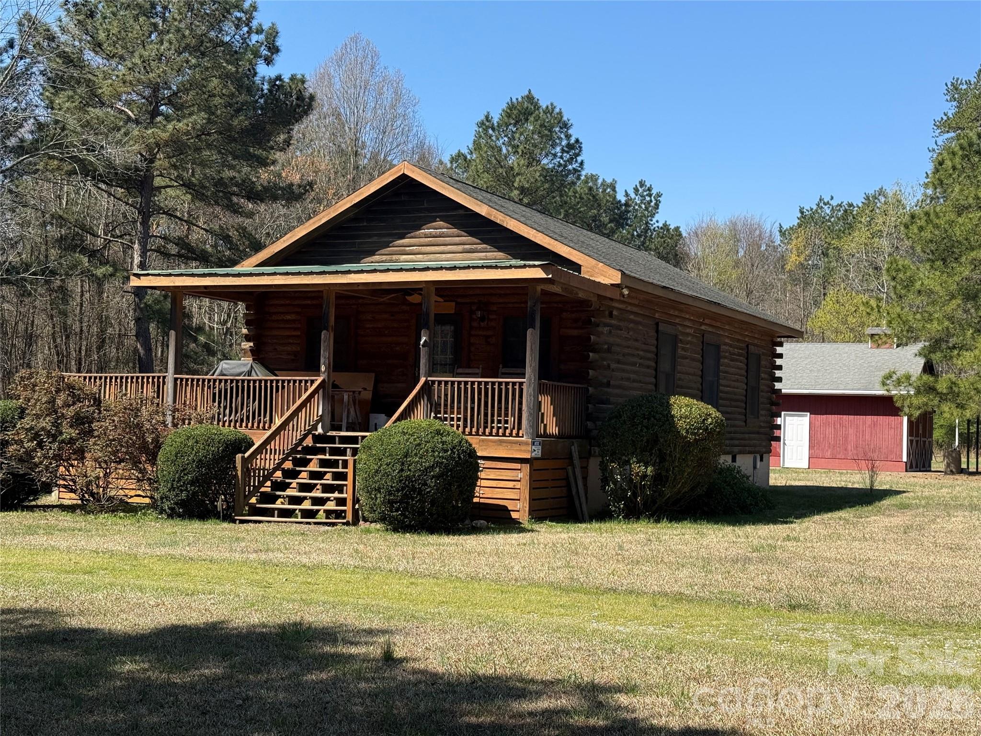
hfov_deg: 39.7
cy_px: 368
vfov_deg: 30.3
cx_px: 490
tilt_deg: +2.4
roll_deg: -2.1
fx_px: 1360
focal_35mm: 48
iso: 64
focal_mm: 6.76
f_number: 1.78
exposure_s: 1/2342
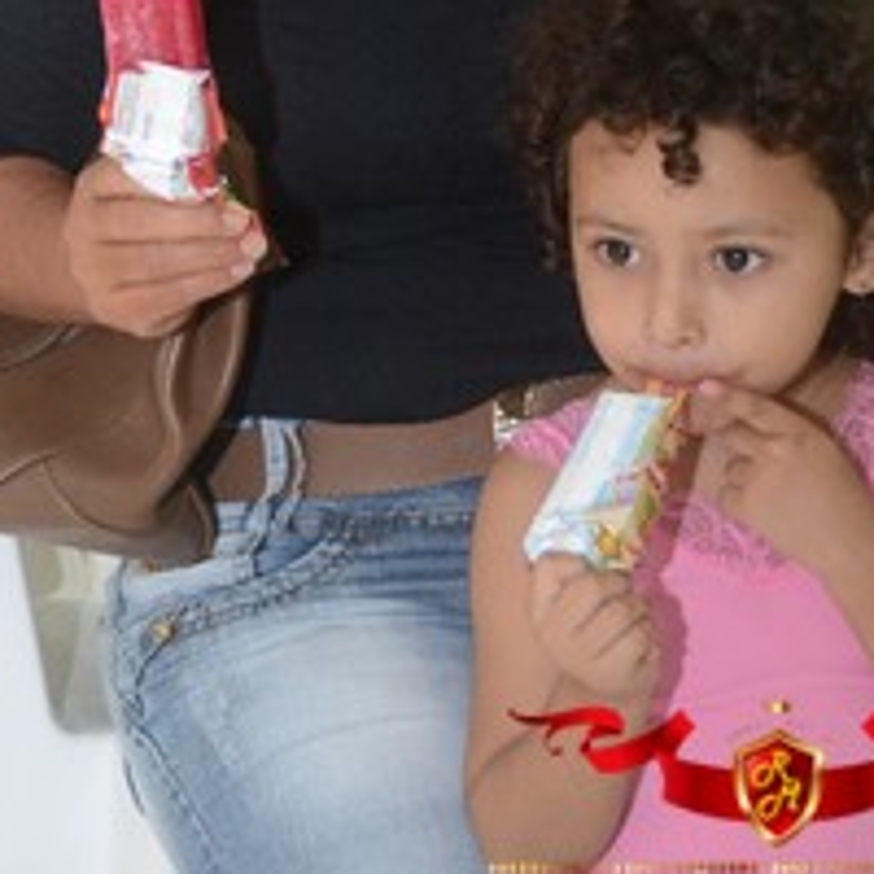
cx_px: 450
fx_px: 3942
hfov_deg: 12.7
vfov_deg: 12.5
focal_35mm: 138
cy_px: 0
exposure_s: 1/100
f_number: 4.8
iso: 1600
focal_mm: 48
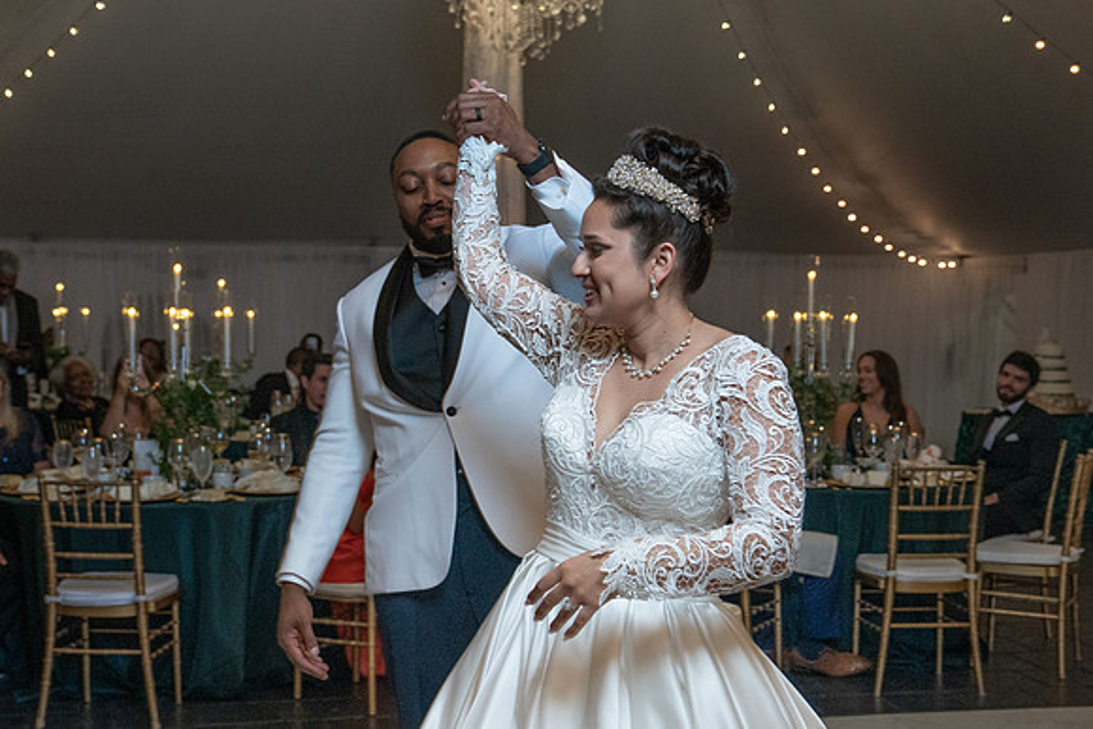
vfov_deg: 27.6
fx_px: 1486
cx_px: 502
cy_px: 368
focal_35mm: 49
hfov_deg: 40.4
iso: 2000
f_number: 4
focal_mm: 37
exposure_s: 1/200
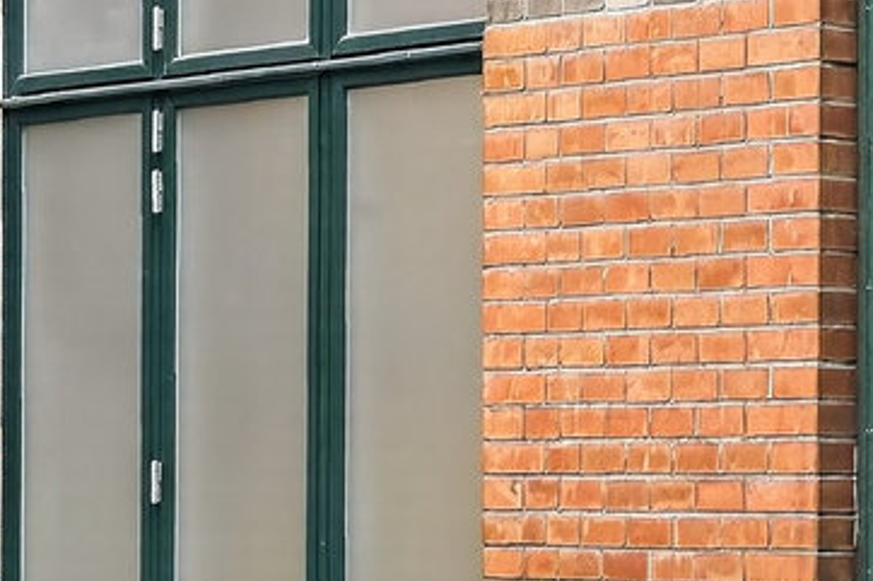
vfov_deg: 7.7
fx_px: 4290
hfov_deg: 11.4
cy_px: 475
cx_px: -186
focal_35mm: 177
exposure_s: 1/50
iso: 400
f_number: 8
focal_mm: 25
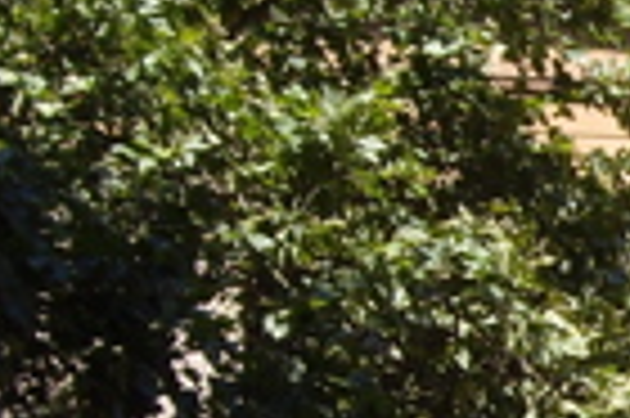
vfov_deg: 6.4
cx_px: 999
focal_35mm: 212
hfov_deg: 9.4
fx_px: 3706
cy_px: 535
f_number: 2.8
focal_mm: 7.9
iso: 64
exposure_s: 1/400
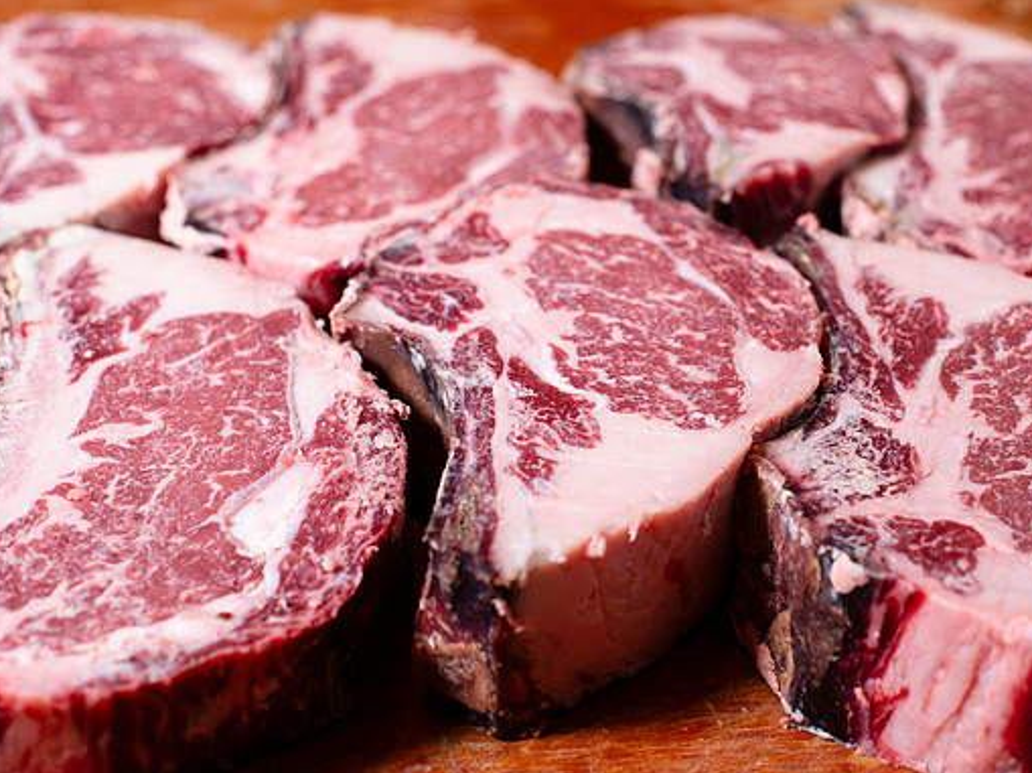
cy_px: 344
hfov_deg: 31.6
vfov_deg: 24.0
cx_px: 644
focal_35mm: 61
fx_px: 1817
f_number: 4.5
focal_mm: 50
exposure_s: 1/200
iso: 200
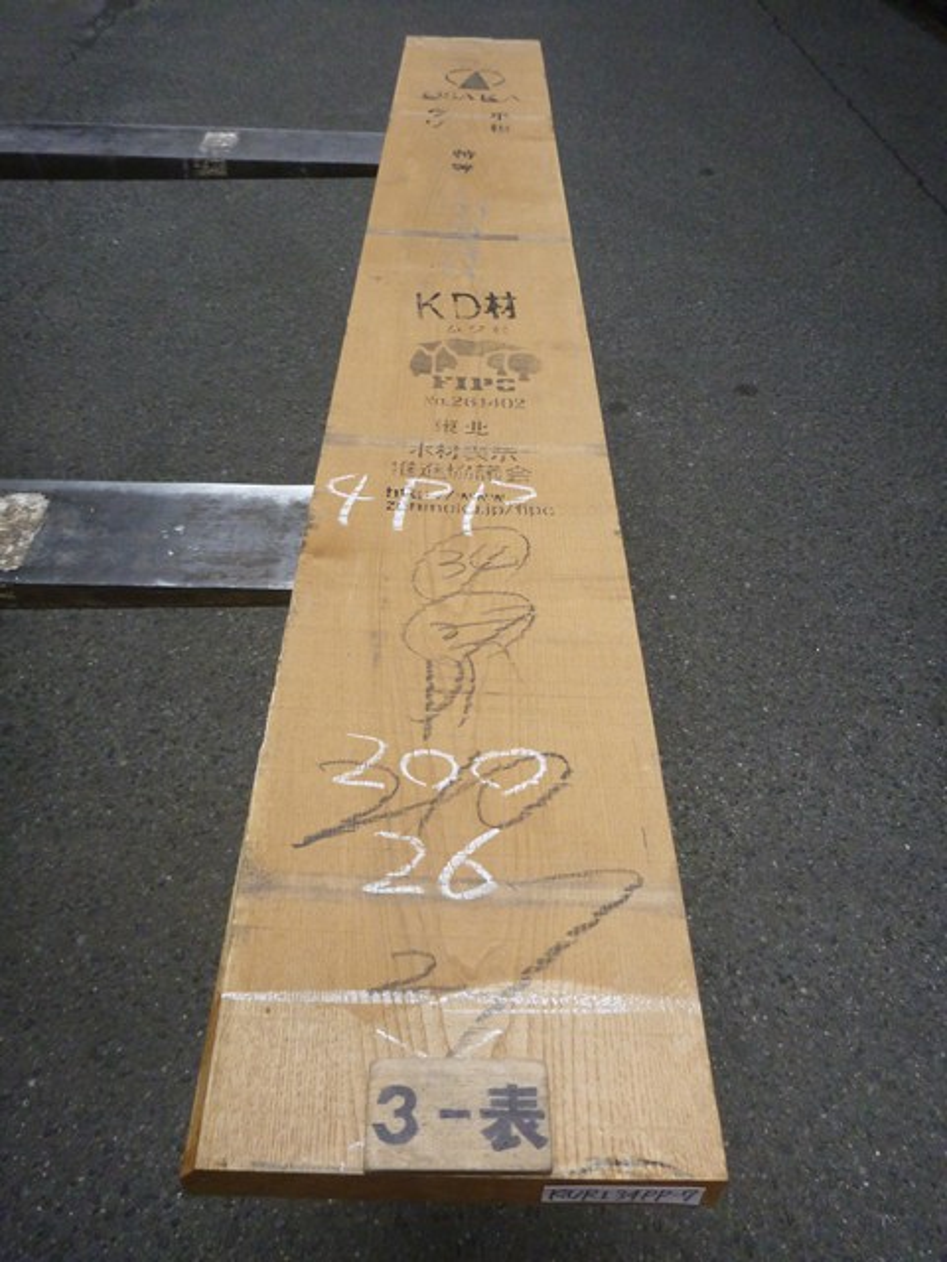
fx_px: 1021
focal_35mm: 28
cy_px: 631
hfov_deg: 49.7
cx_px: 474
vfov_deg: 63.4
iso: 400
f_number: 3.3
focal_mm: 4.9
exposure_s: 1/800
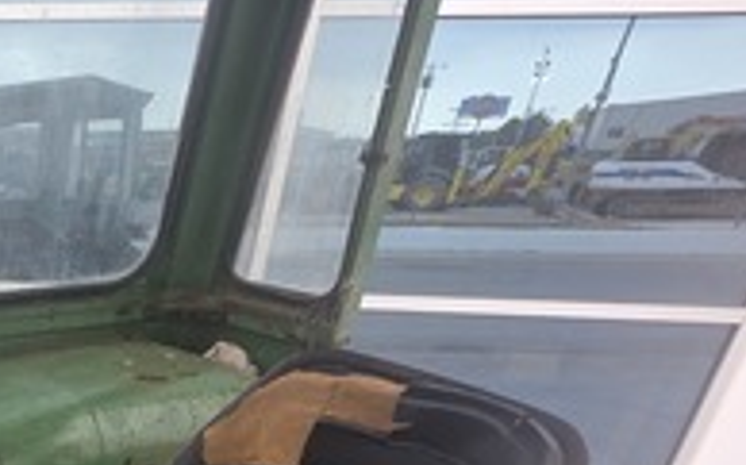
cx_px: -152
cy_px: 600
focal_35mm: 39
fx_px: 792
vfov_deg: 27.5
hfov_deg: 37.7
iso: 40
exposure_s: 1/100
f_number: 1.9
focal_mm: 2.2
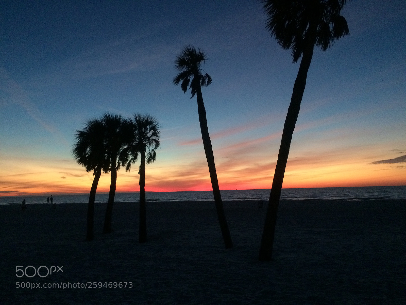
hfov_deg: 61.7
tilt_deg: +5.2
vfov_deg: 48.2
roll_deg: +1.8
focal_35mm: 29
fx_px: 340
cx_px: 203
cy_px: 152
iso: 320
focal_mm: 4.15
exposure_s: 1/15
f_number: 2.2
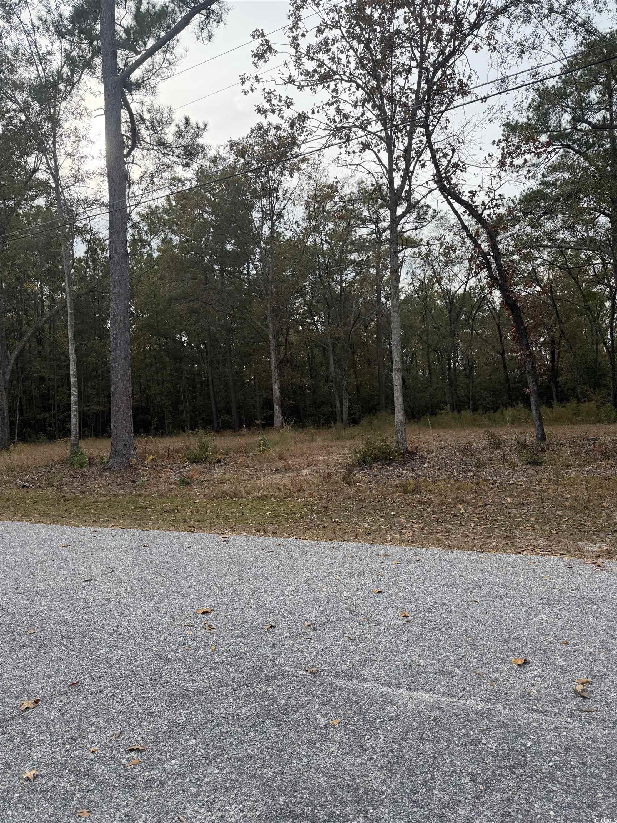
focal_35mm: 24
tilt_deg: +0.6
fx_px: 570
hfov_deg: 56.8
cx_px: 308
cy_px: 412
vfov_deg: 71.6
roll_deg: +1.9
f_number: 1.78
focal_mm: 6.76
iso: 100
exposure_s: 1/2445
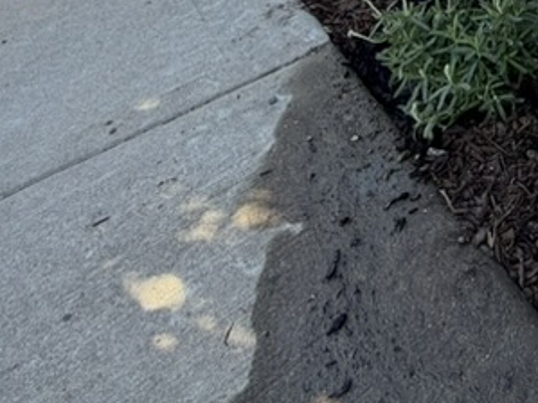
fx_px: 746
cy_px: -273
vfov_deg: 22.1
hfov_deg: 32.3
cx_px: 657
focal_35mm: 48
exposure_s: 1/222
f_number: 2.2
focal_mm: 2.22
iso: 50
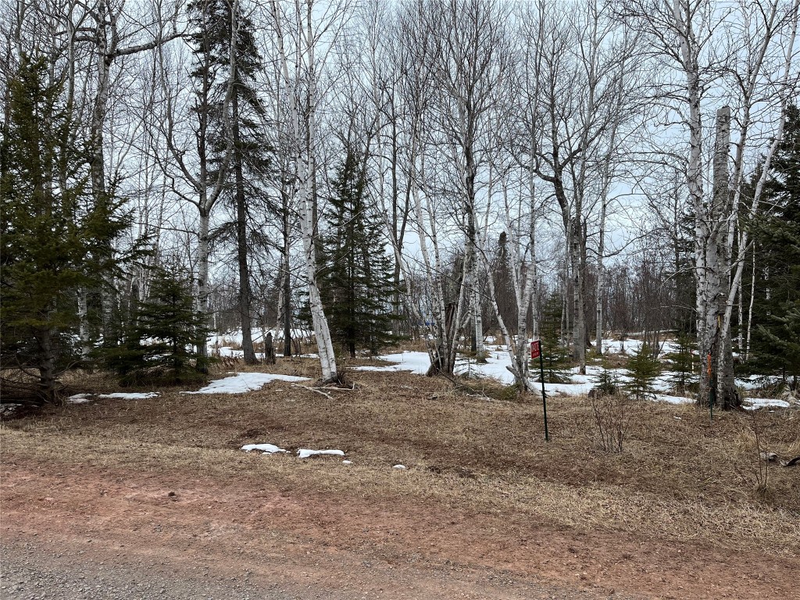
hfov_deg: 67.3
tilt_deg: +1.0
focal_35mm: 26
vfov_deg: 53.1
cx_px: 400
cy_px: 300
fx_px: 601
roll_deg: +0.7
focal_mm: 5.1
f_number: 1.6
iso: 50
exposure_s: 1/2309
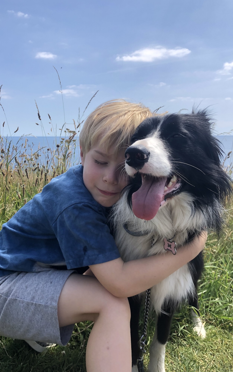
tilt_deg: -11.8
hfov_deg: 41.7
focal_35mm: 30
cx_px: 95
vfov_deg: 62.9
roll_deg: -0.1
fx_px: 305
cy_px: 185
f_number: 1.8
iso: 20
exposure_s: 1/1297
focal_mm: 4
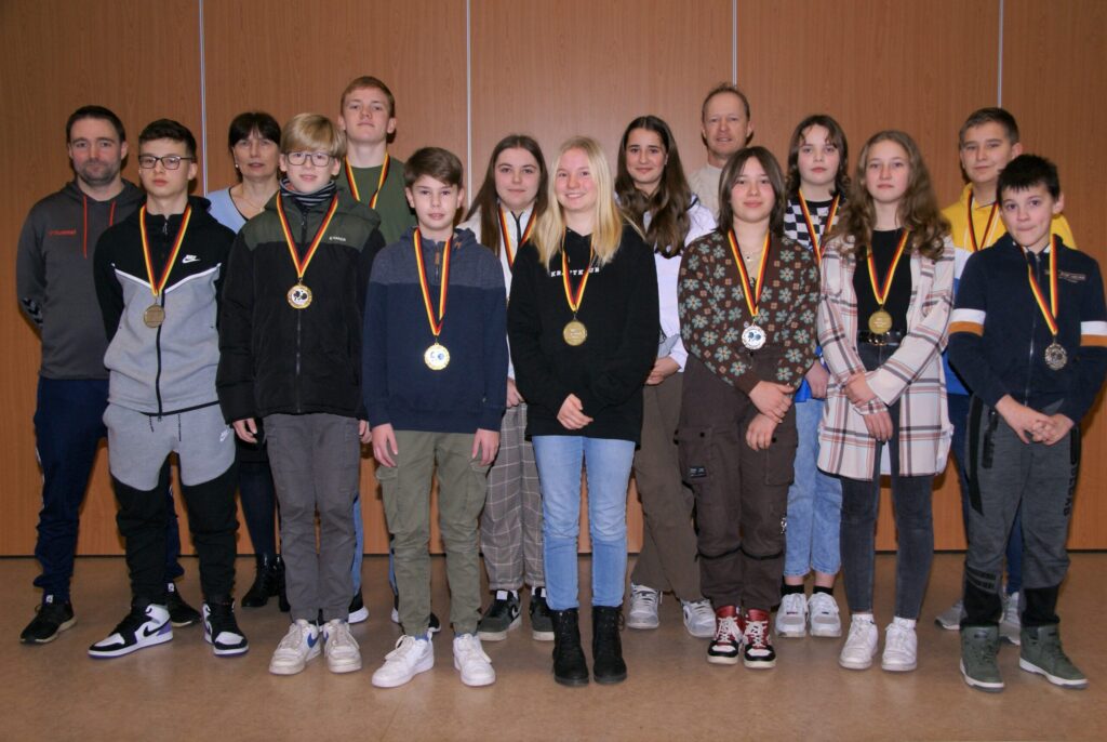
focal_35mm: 36
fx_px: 1109
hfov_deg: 53.1
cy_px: 371
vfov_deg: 37.0
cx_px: 554
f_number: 5.6
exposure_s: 1/60
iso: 400
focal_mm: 24
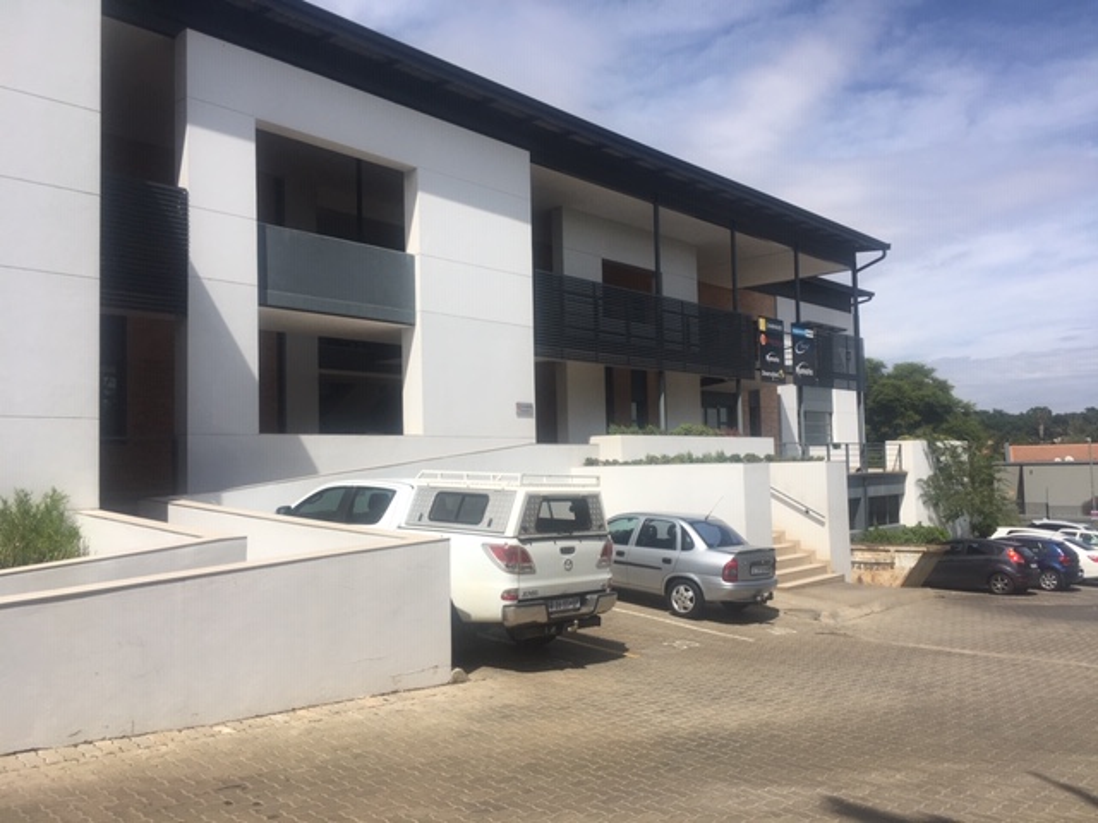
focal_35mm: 29
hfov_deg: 61.7
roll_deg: +1.7
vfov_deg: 48.2
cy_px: 412
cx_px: 549
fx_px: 920
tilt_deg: +4.0
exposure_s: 1/2404
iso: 25
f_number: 2.2
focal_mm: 4.15
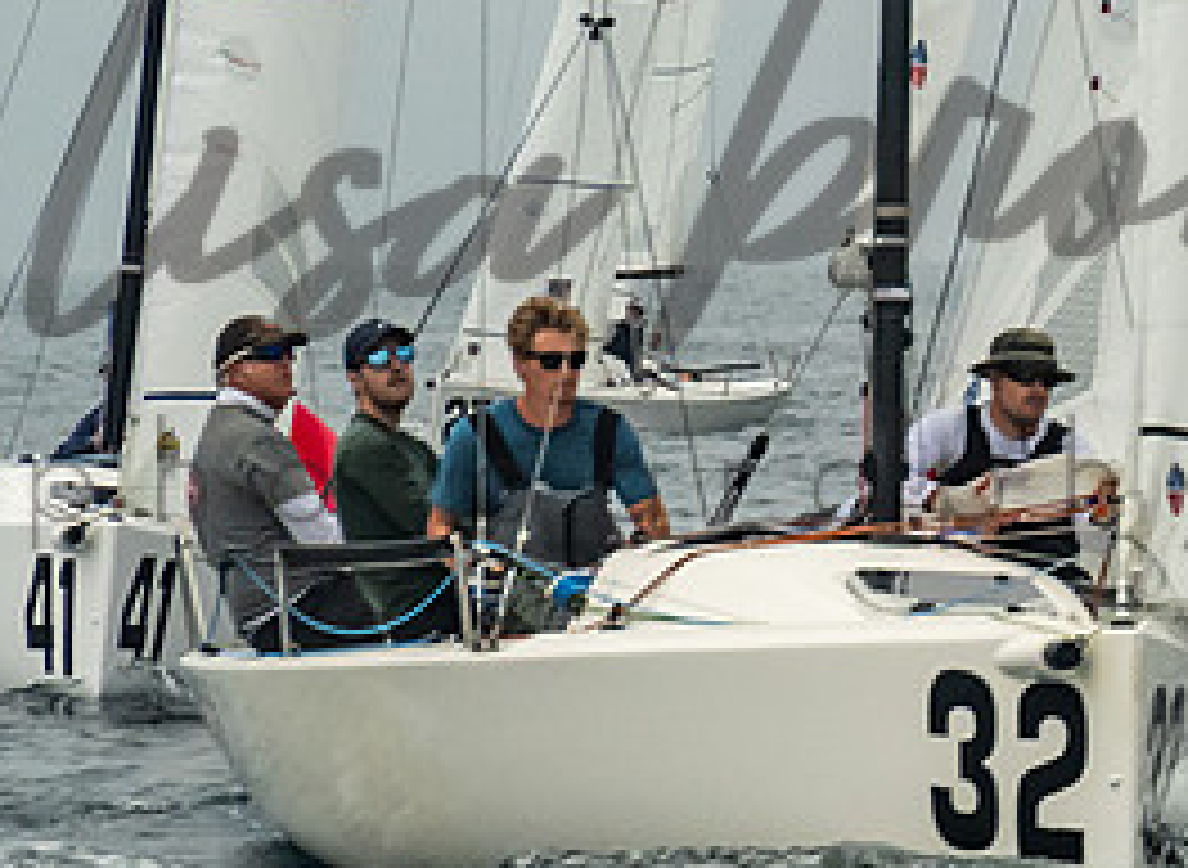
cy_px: 354
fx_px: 26868
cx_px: 2011
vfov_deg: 1.9
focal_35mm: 790
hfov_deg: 2.5
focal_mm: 200
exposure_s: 1/3200
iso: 800
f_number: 9
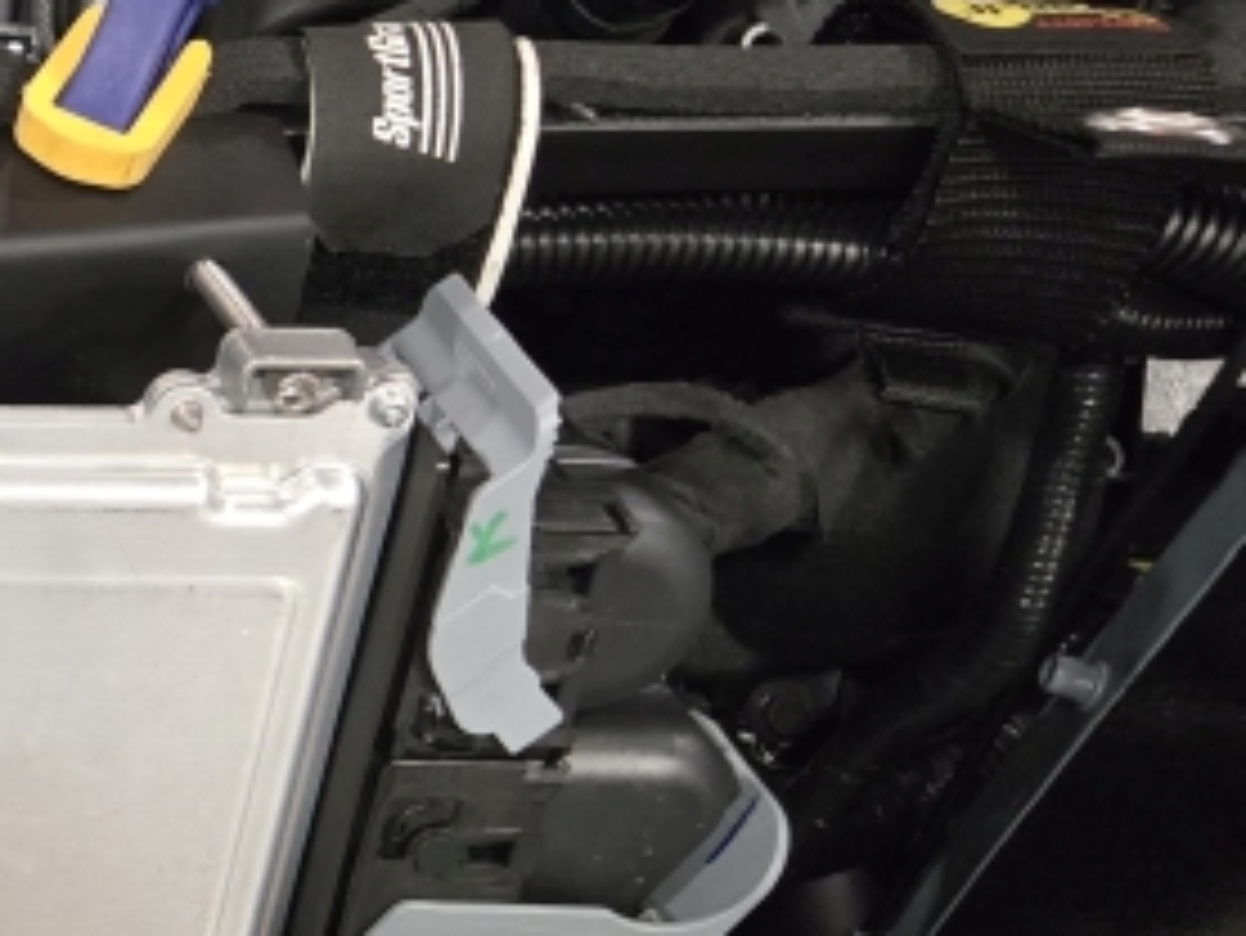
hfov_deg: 20.0
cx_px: -612
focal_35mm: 85
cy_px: 522
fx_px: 3061
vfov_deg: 17.4
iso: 1250
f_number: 1.8
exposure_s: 1/60
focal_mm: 5.4
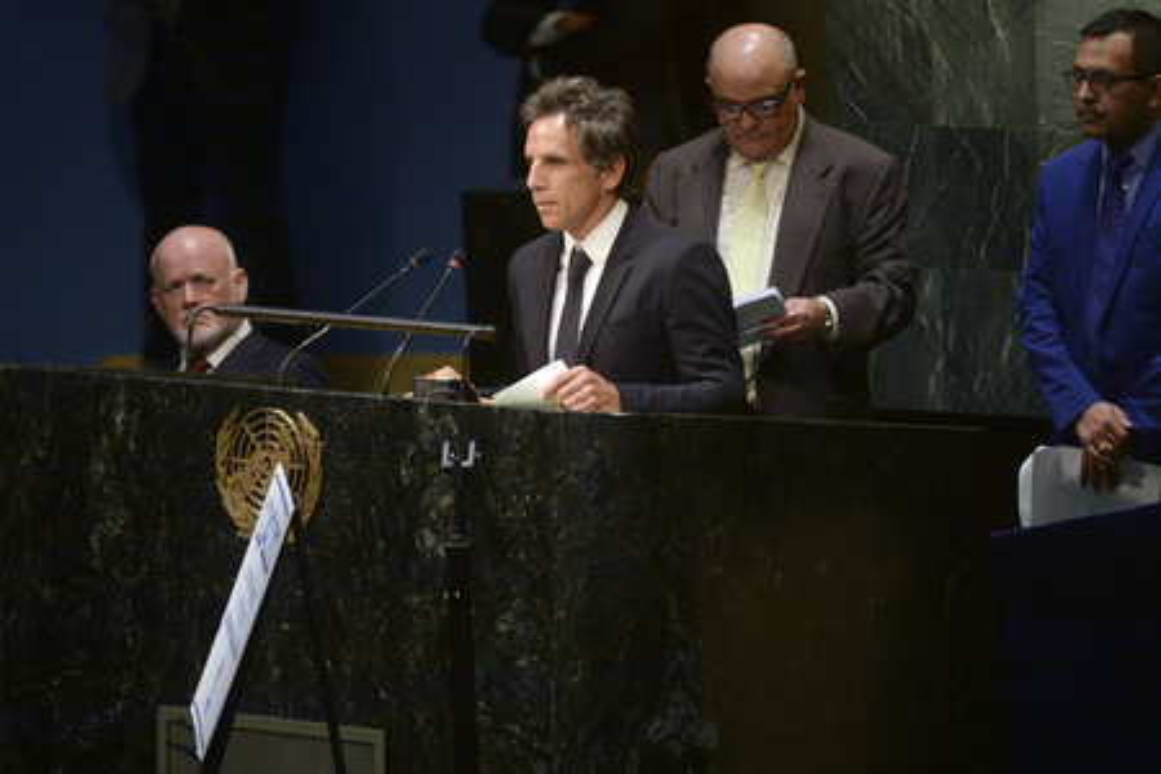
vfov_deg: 4.6
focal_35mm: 300
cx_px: 580
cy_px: 387
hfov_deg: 6.9
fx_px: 9674
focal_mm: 300
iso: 1600
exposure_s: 1/125
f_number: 4
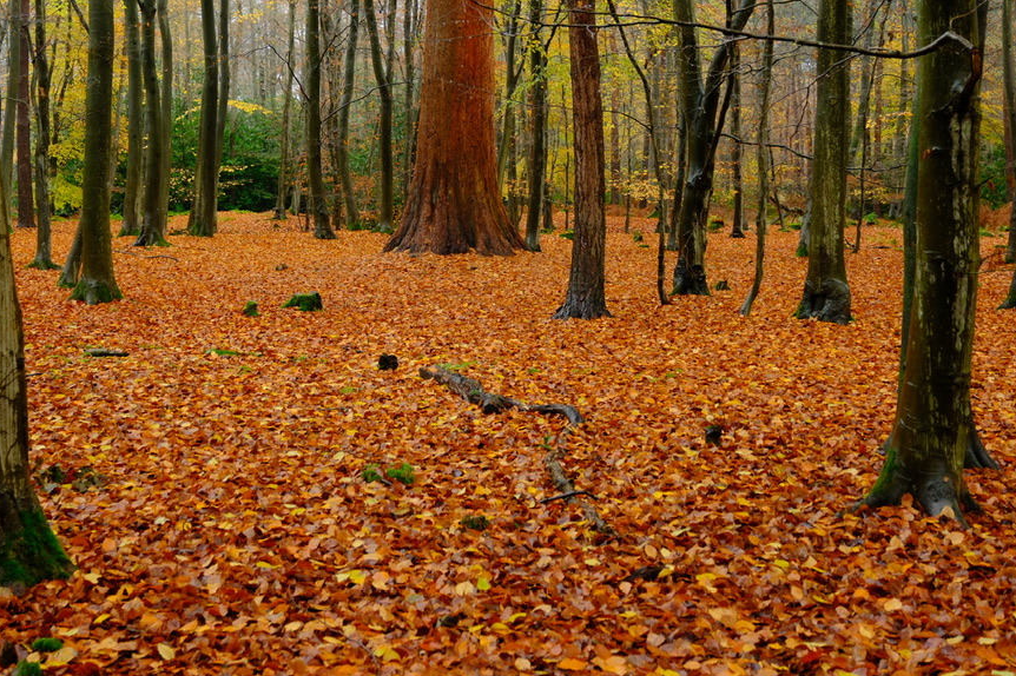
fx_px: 1382
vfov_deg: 27.3
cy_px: 200
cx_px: 440
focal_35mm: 49
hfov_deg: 40.3
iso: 500
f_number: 3.3
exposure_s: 1/30
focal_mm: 22
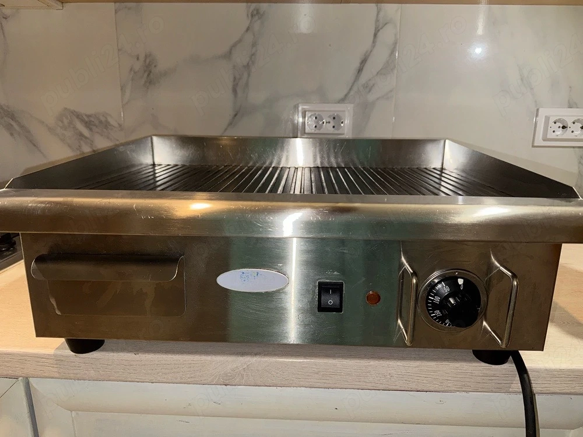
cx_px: 292
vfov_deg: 56.8
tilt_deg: -14.3
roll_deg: -0.8
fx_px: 404
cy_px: 218
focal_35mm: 24
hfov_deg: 71.6
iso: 50
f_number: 1.78
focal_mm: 6.76
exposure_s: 1/30
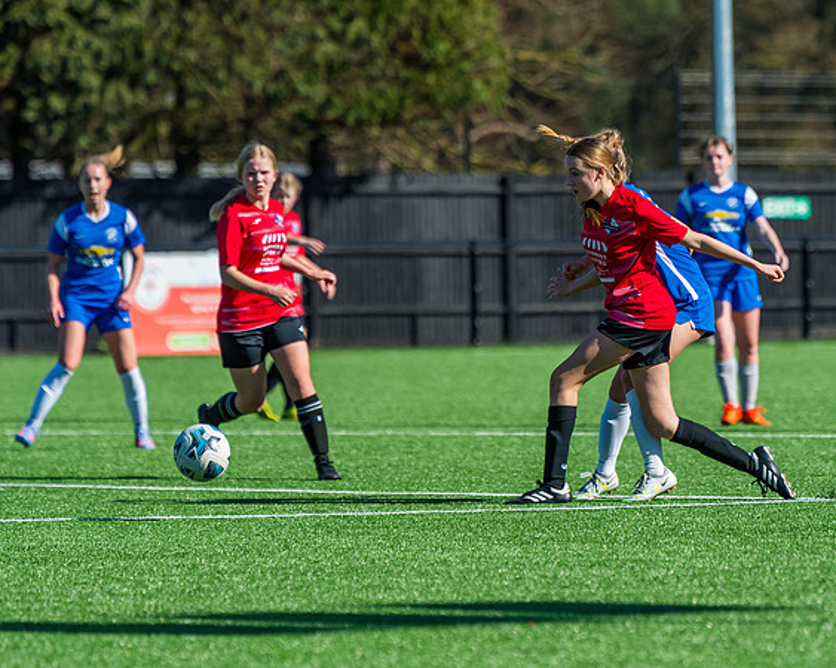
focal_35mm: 362
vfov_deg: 4.3
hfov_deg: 5.3
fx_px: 8950
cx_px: 541
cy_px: 318
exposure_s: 1/2500
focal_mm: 280
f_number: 5
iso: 400
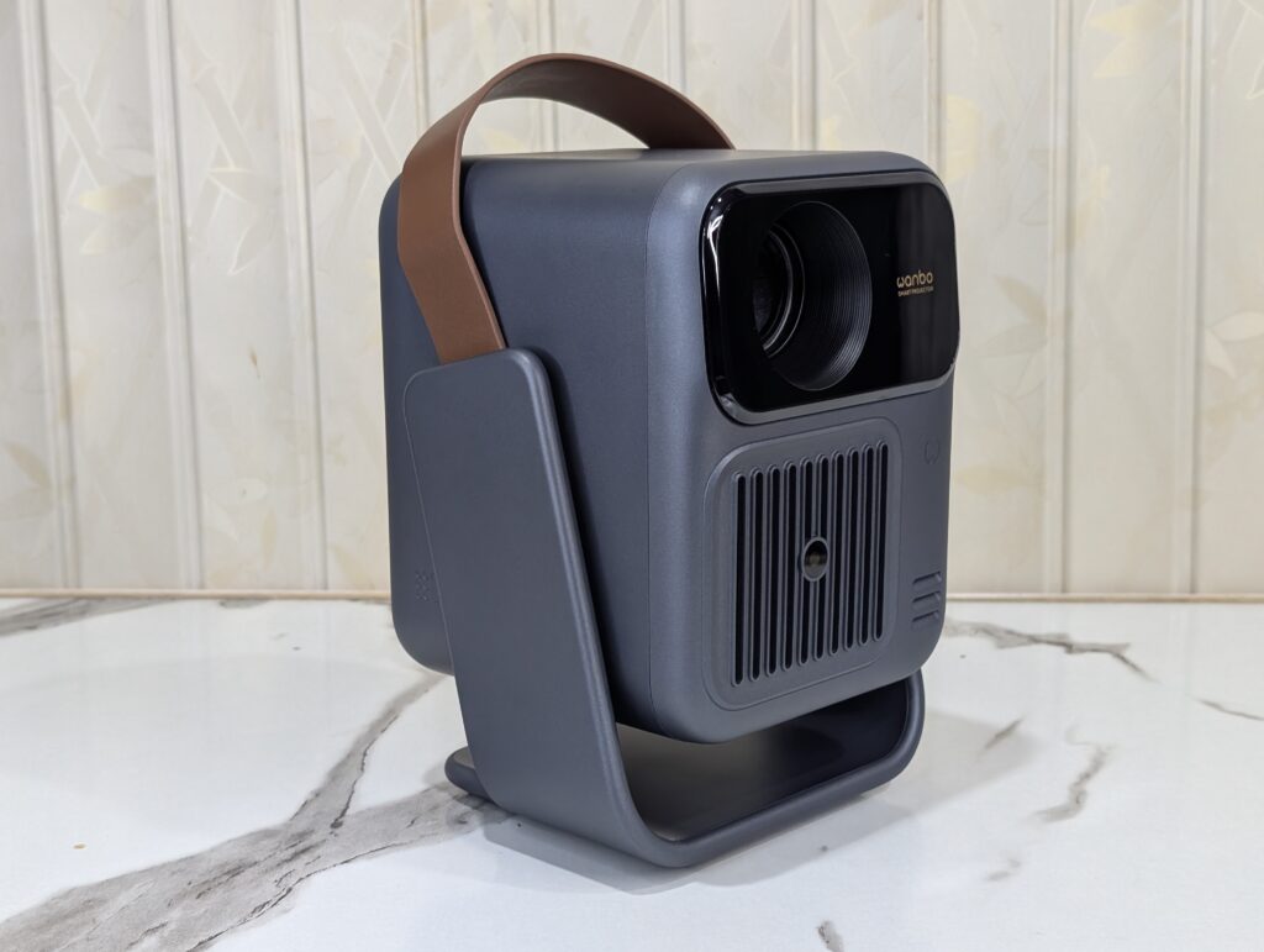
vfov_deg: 29.7
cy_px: 476
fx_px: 1792
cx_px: 632
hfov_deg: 38.9
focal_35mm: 49
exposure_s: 1/62
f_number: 1.68
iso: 243
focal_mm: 6.9
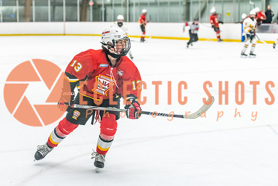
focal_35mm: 93
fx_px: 722
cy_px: 116
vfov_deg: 14.6
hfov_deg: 21.8
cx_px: 114
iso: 3200
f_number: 2.8
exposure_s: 1/800
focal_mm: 70
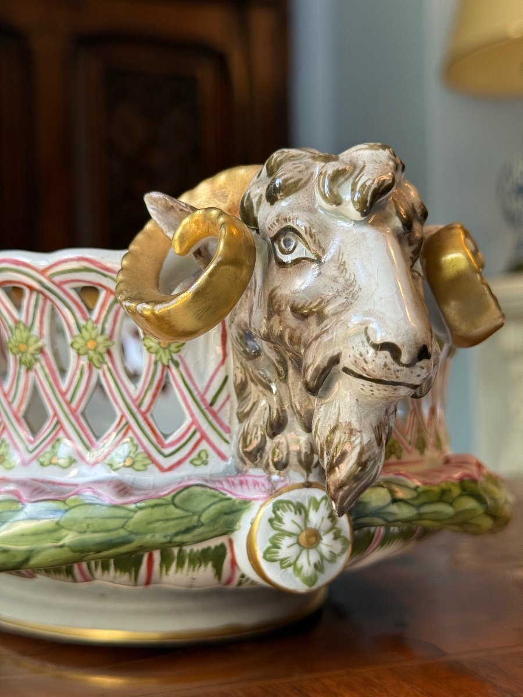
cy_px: 348
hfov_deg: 30.3
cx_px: 262
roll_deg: +1.4
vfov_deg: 39.7
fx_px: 967
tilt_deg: +1.8
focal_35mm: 48
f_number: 1.78
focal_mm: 6.76
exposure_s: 1/90
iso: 100
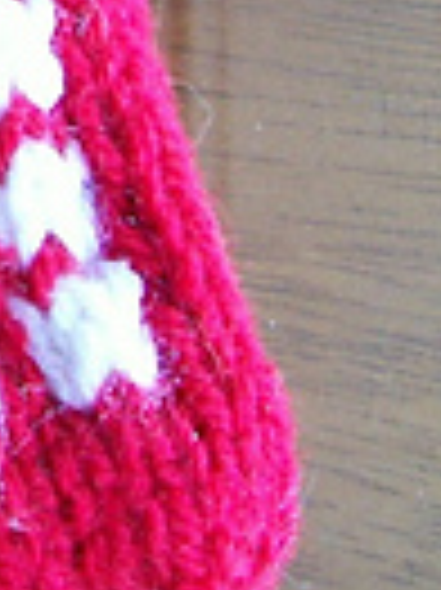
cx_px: -398
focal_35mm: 130
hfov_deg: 10.6
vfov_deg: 14.2
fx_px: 2212
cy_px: -288
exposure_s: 1/32
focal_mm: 5.6
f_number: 2.7
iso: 81
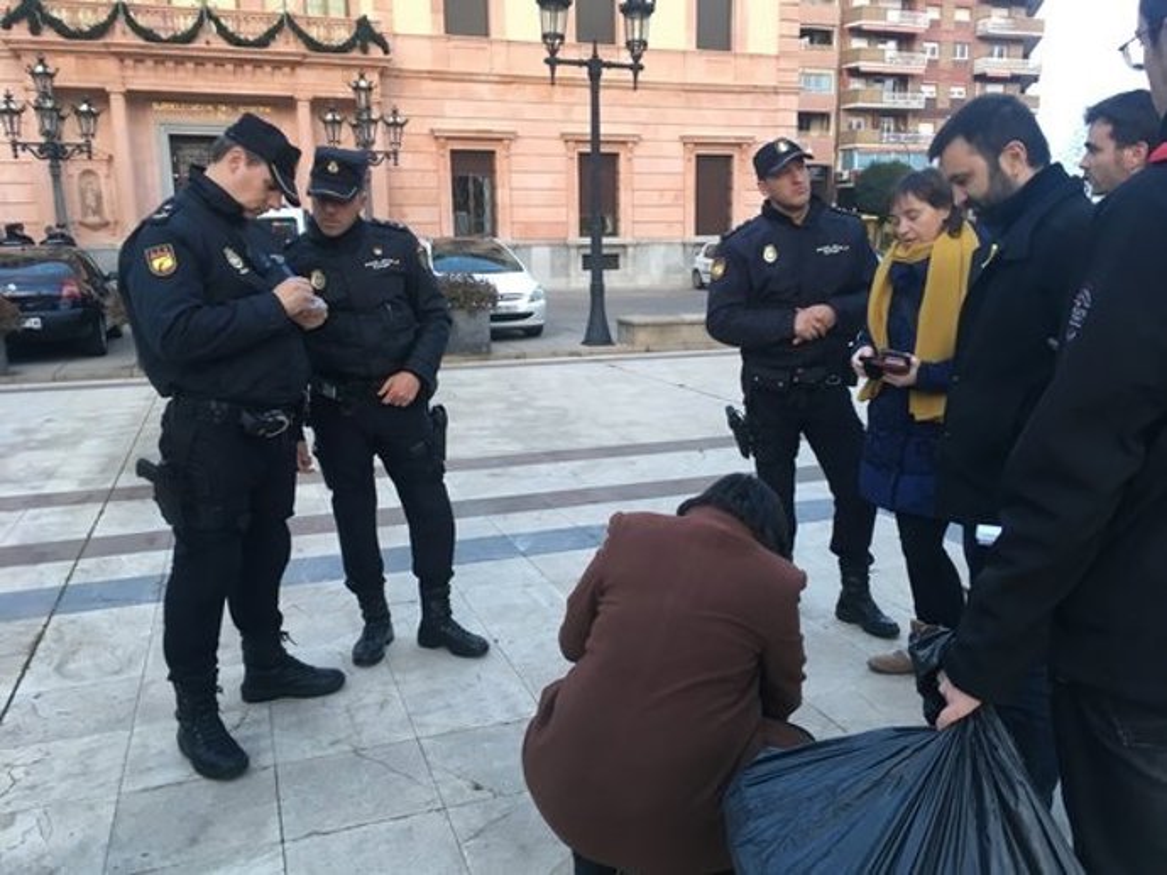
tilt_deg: -12.1
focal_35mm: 29
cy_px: 438
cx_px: 584
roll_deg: +1.3
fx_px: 977
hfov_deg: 61.7
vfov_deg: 48.2
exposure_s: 1/33
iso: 64
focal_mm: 4.15
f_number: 2.2
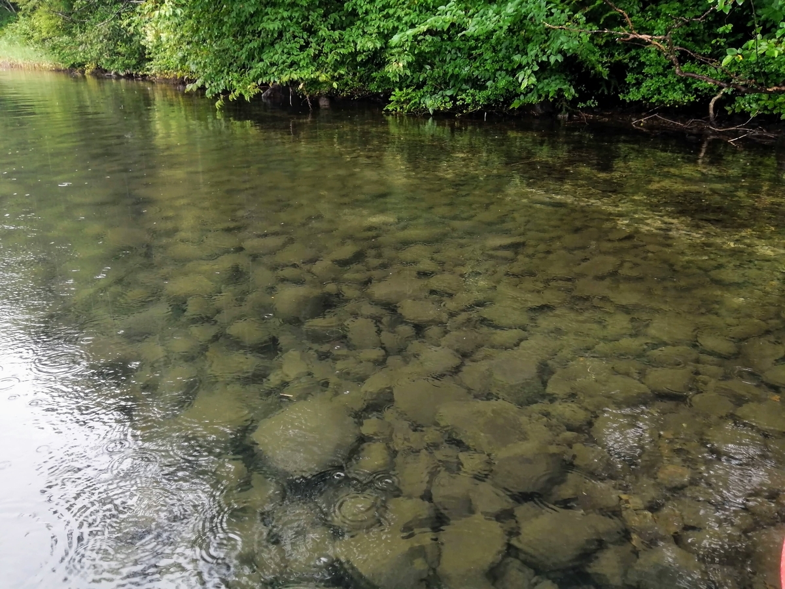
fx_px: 612
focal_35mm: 27
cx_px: 392
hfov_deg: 65.3
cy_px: 294
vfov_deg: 51.4
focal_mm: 3.62
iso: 125
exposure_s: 1/100
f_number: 1.8
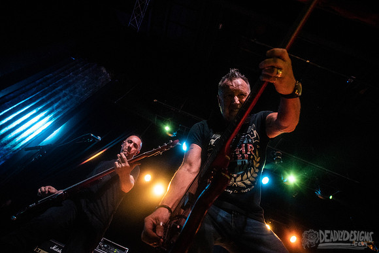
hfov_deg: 84.0
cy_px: 126
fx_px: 211
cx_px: 190
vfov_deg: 62.0
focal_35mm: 20
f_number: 3.5
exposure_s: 1/320
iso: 3200
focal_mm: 20
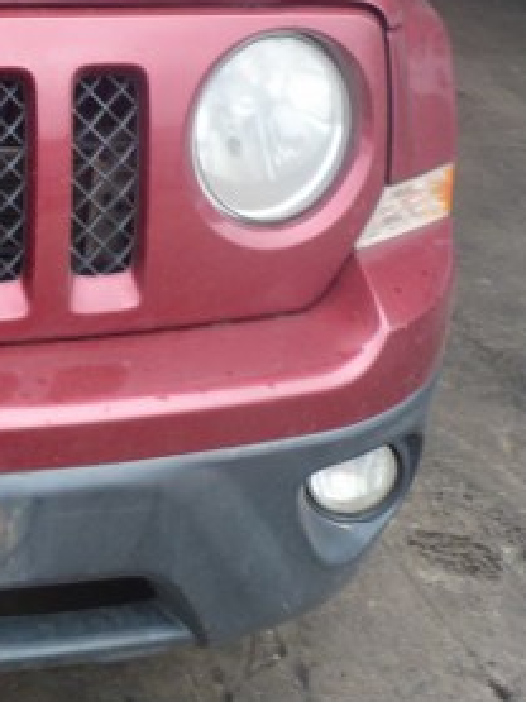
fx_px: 1461
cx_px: -225
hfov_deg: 18.4
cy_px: 78
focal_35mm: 72
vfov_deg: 26.2
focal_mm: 4.5
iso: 80
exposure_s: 1/100
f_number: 3.2
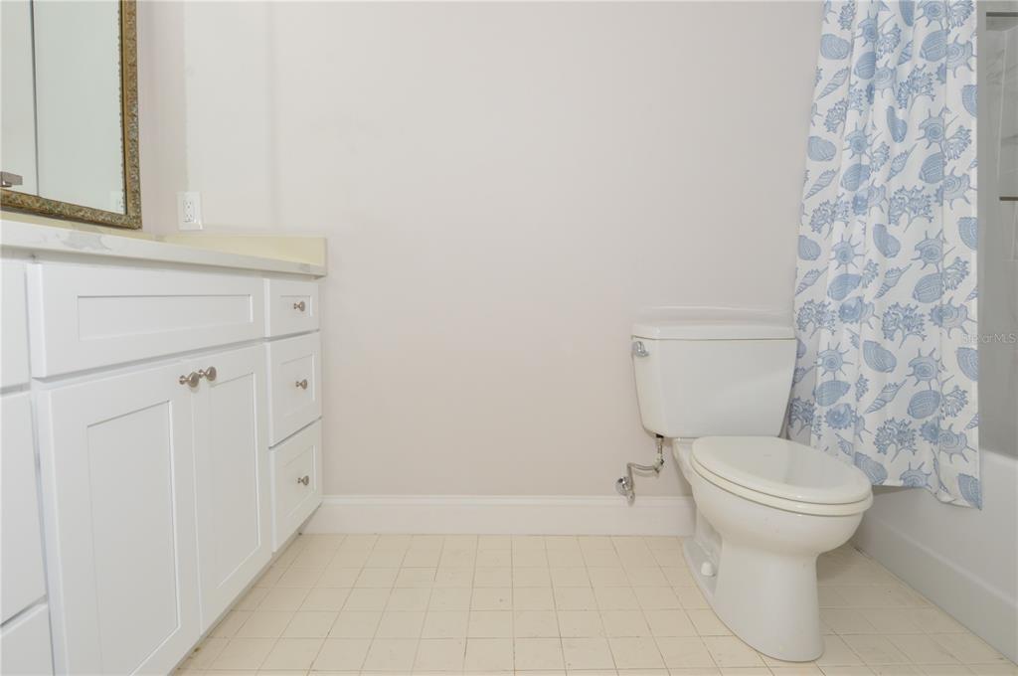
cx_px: 509
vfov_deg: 67.2
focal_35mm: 18
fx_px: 508
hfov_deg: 90.1
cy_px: 338
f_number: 11
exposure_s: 1/60
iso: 400
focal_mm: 12
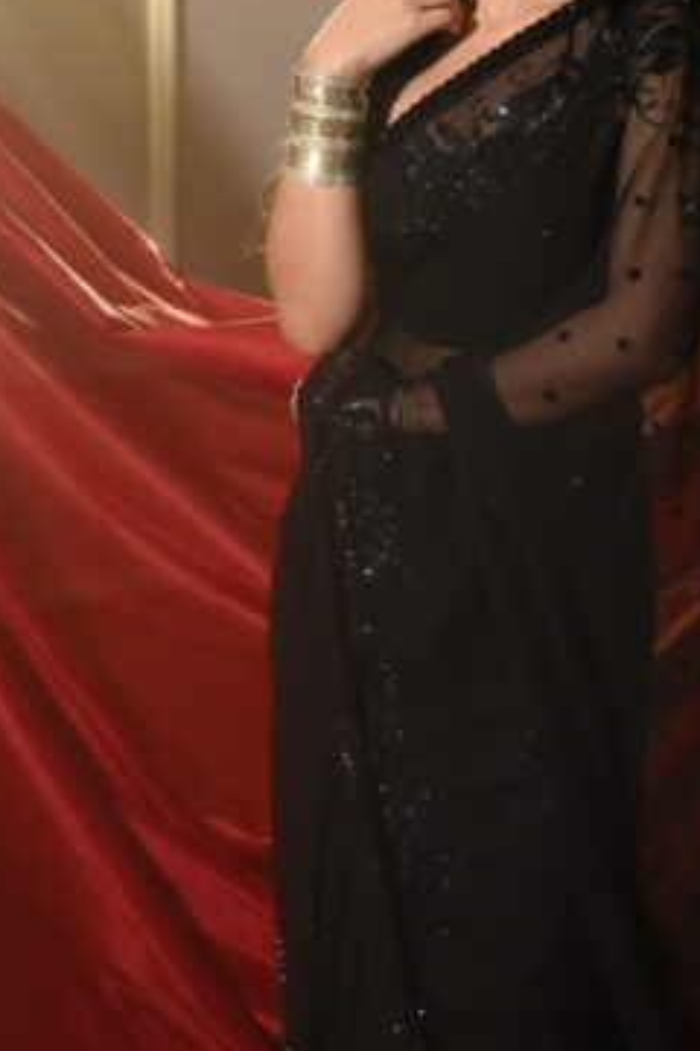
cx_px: 531
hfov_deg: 10.9
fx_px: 3646
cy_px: 549
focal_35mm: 125
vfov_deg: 16.4
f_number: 2.2
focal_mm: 50
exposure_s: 1/160
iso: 1600
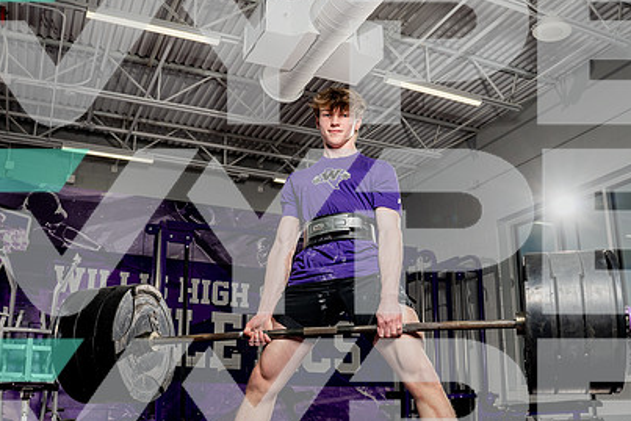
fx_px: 649
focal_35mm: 37
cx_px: 324
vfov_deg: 35.9
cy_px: 232
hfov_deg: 51.9
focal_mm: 25
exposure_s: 1/250
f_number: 8
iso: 100
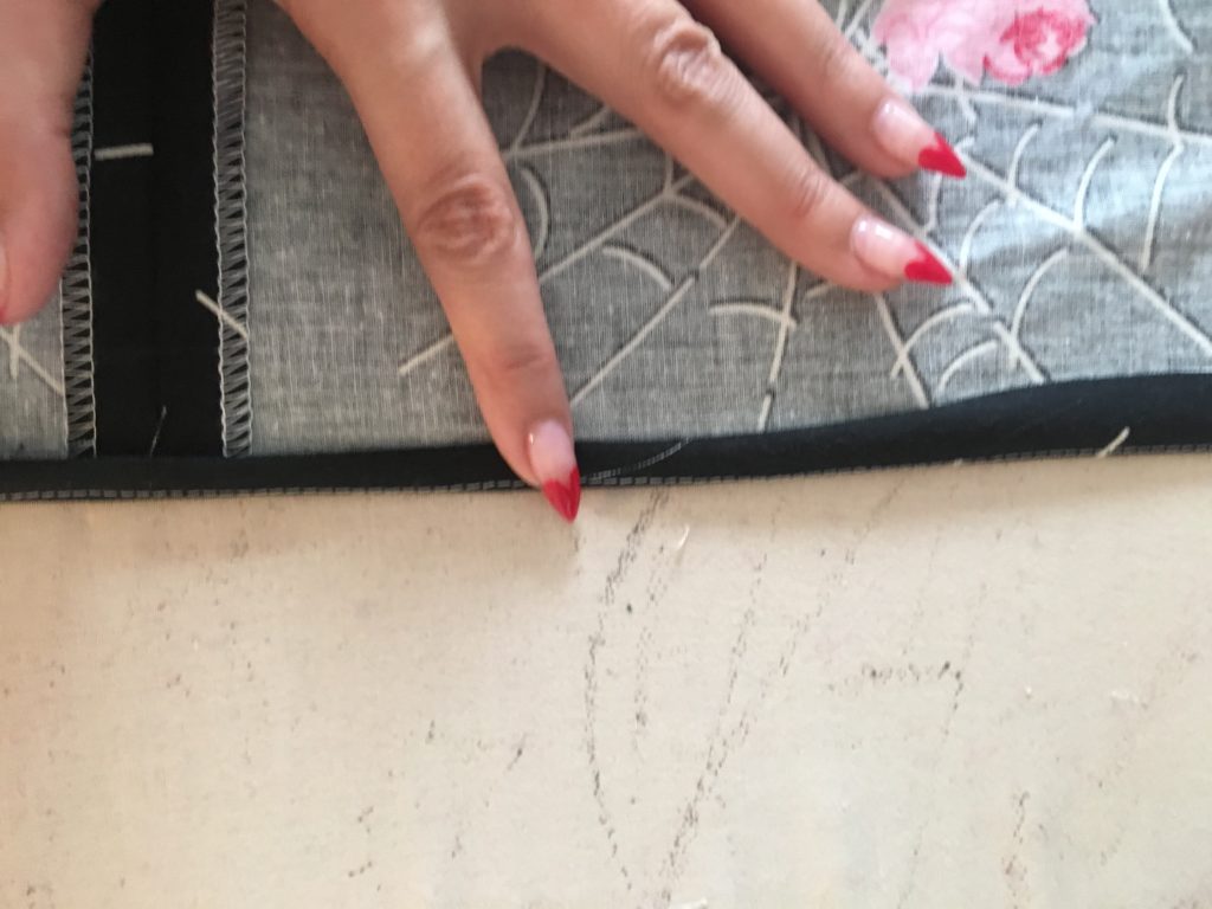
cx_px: 606
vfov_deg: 48.2
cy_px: 454
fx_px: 1015
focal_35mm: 29
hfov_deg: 61.7
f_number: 2.2
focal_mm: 4.15
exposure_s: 1/17
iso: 200
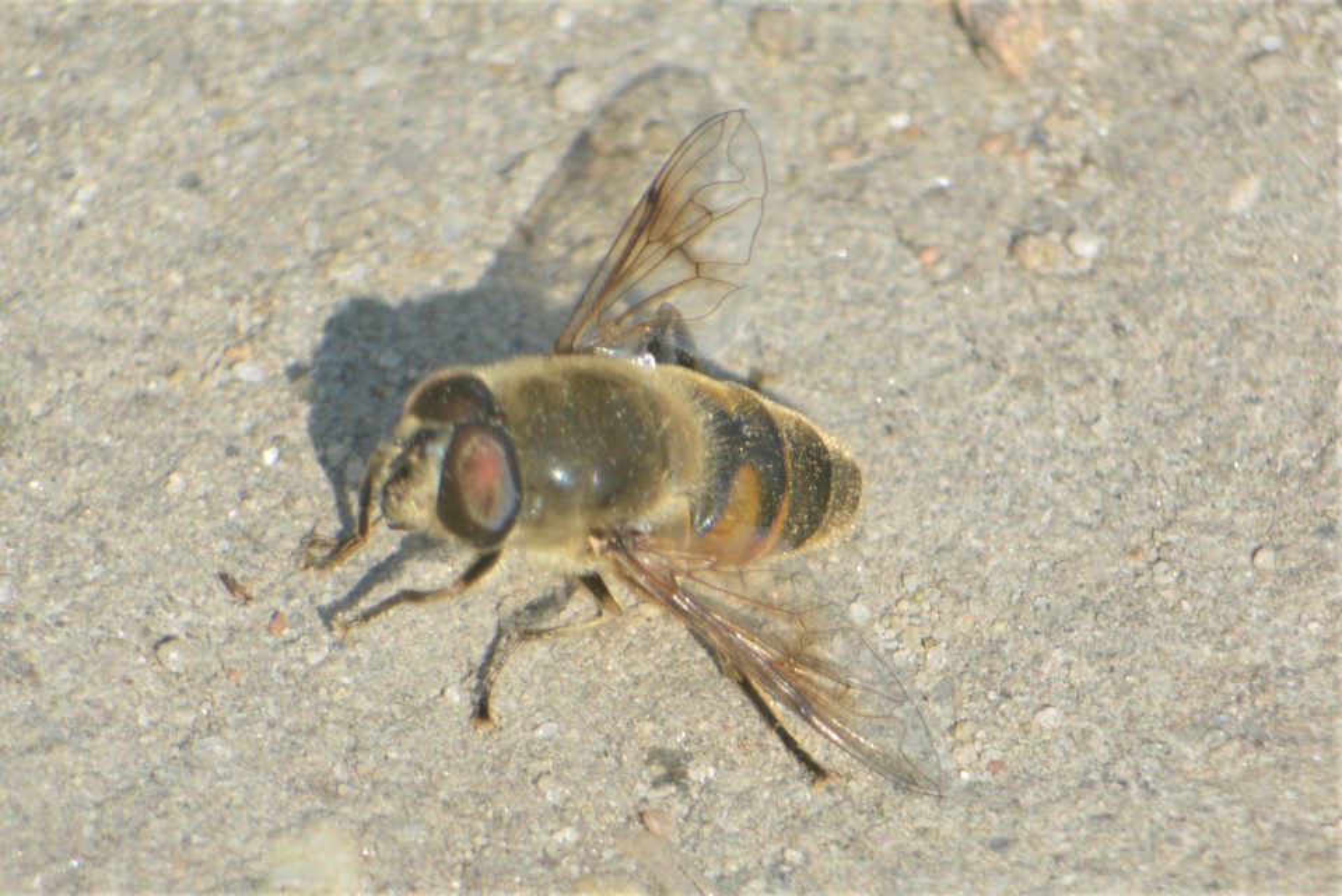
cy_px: 448
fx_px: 16779
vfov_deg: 3.1
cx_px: 671
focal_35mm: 450
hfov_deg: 4.6
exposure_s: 1/125
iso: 125
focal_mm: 300
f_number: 8
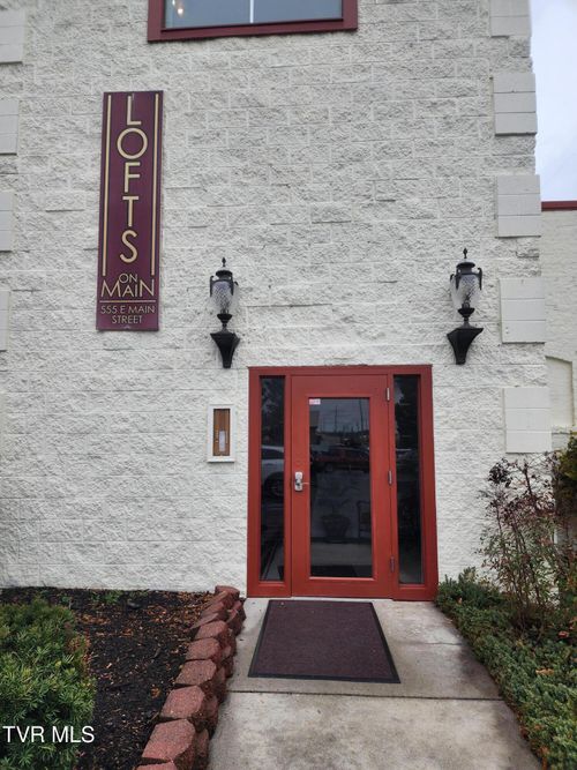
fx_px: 511
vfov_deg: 73.9
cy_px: 385
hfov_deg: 58.9
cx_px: 288
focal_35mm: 23
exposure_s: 1/532
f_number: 1.8
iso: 12
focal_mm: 6.4
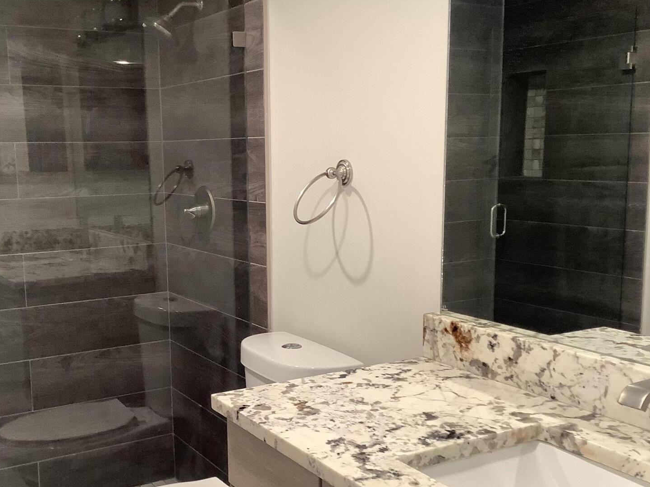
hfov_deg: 43.6
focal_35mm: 43
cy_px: 278
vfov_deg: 33.5
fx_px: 807
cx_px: 256
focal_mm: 3.3
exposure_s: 1/60
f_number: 2.4
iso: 250
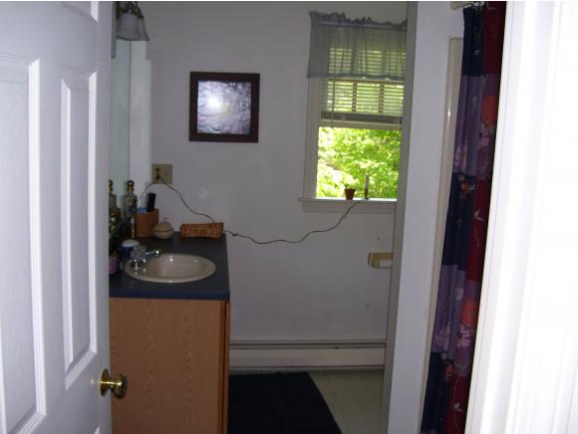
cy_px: 217
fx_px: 618
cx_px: 289
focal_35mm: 37
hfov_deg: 50.1
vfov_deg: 38.7
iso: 80
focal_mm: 6
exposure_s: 1/60
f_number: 2.7
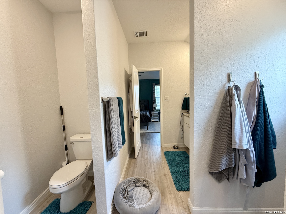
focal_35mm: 14
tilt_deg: -4.1
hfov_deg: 102.1
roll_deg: +1.2
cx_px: 143
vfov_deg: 85.7
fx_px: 116
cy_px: 107
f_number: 2.2
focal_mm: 2.22
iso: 250
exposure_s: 1/120
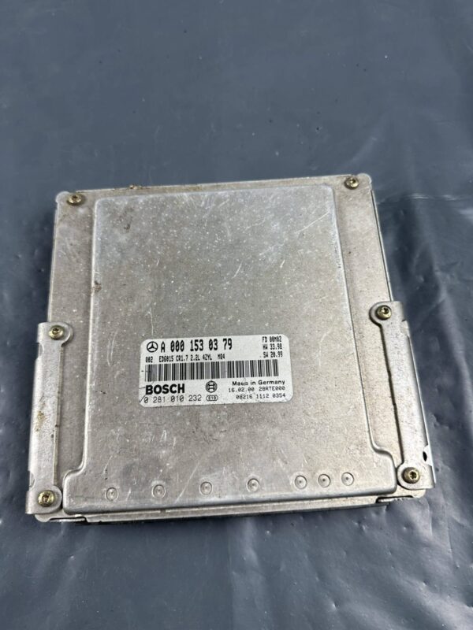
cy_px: 315
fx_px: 437
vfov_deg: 71.6
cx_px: 236
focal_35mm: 24
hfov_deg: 56.8
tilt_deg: -69.0
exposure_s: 1/100
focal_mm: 6.86
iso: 100
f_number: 1.78
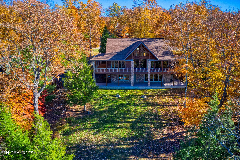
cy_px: 80
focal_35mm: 28
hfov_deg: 65.5
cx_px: 120
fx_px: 187
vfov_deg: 46.4
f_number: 5
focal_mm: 10.26
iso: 400
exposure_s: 1/60
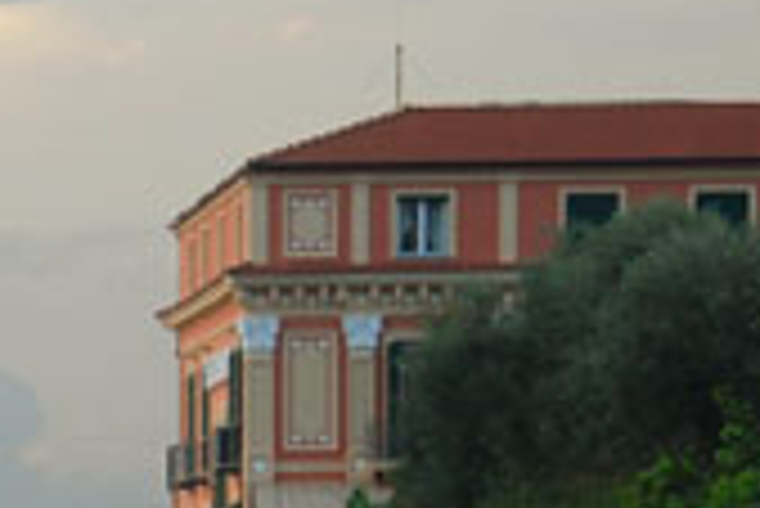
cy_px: 614
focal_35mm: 341
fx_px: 7205
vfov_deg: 4.0
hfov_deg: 6.0
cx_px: -369
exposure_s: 1/60
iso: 100
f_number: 4.8
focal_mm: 62
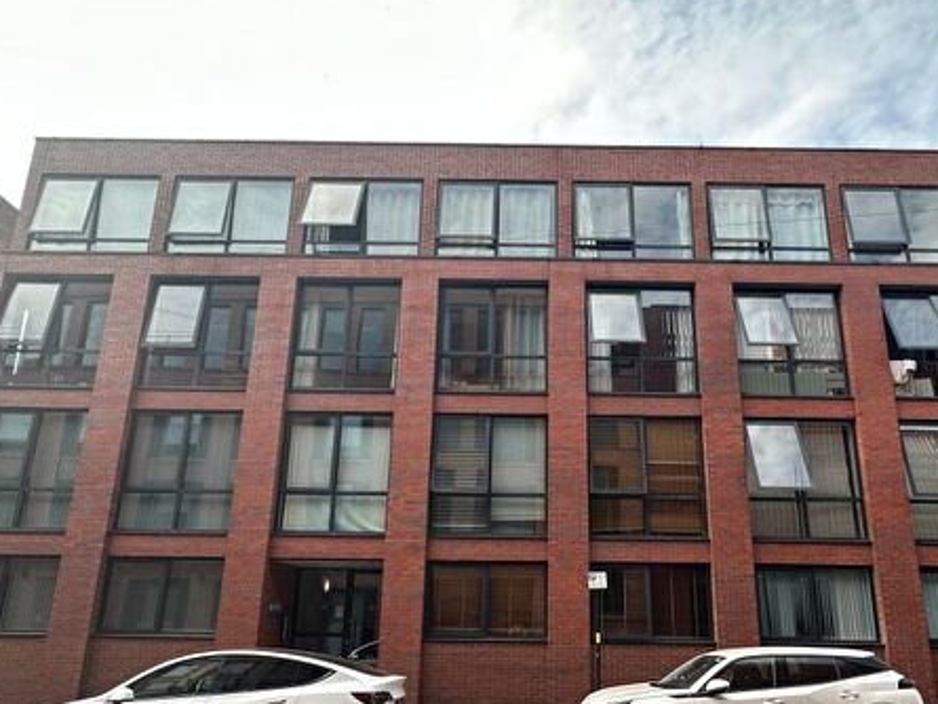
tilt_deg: +14.4
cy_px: 490
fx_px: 596
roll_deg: -1.1
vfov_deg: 59.2
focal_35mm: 22
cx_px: 521
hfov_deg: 76.1
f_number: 2.2
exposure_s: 1/344
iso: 40
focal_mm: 2.22
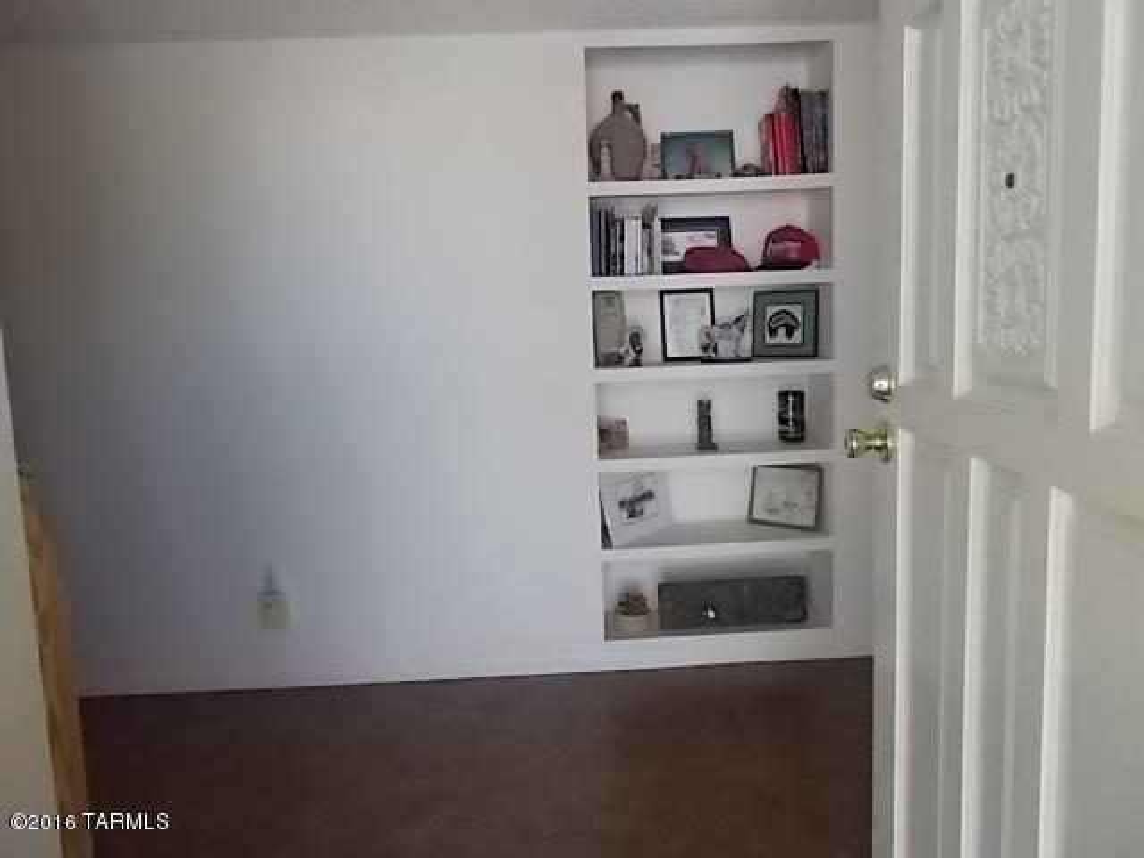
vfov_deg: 53.1
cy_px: 429
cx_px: 572
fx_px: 859
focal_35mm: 26
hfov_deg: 67.3
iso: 400
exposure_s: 1/160
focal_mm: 4.6
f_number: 3.2
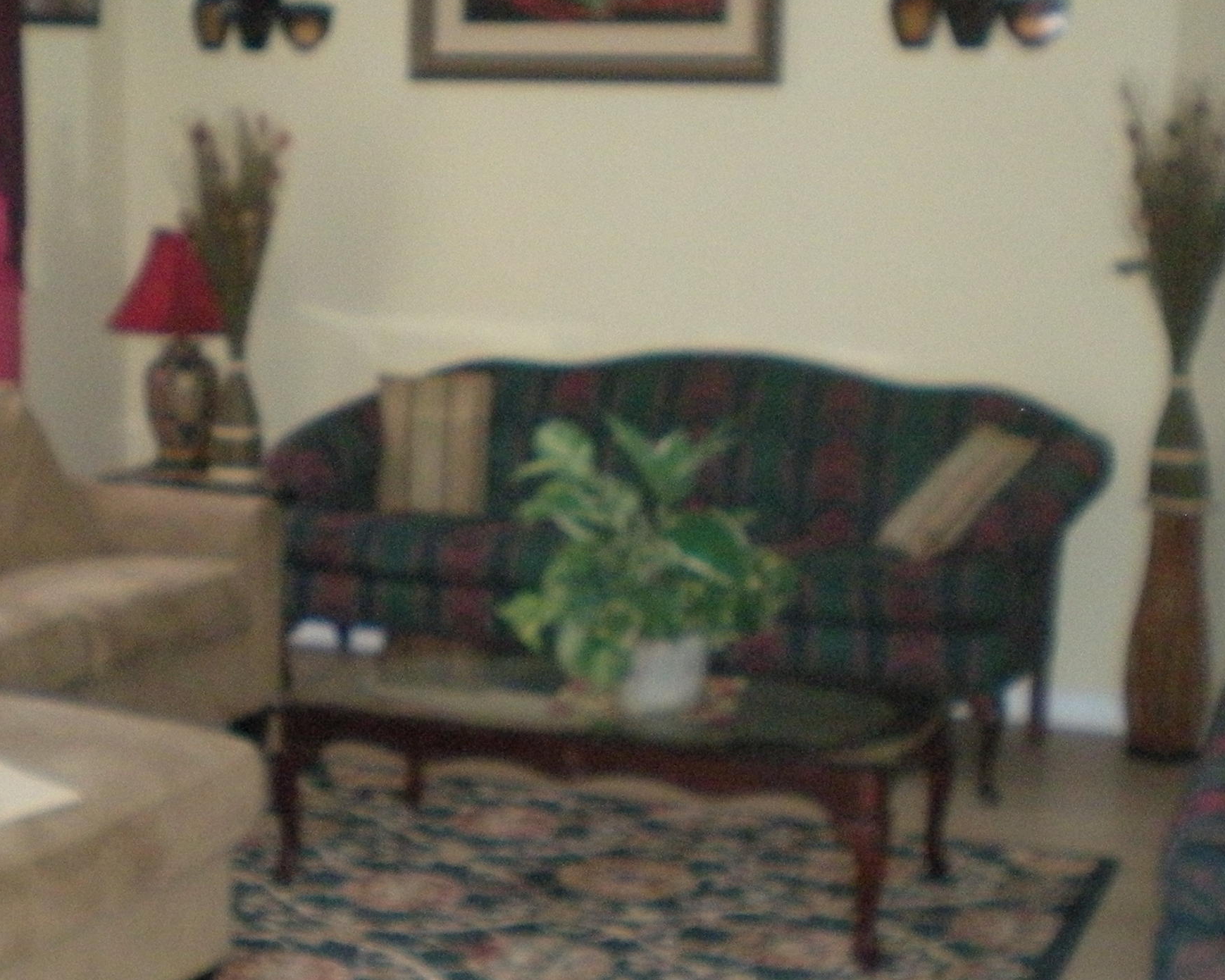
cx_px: 491
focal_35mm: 64
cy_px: 390
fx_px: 2320
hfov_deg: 29.5
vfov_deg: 23.8
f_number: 3.1
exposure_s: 1/60
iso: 480
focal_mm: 6.3
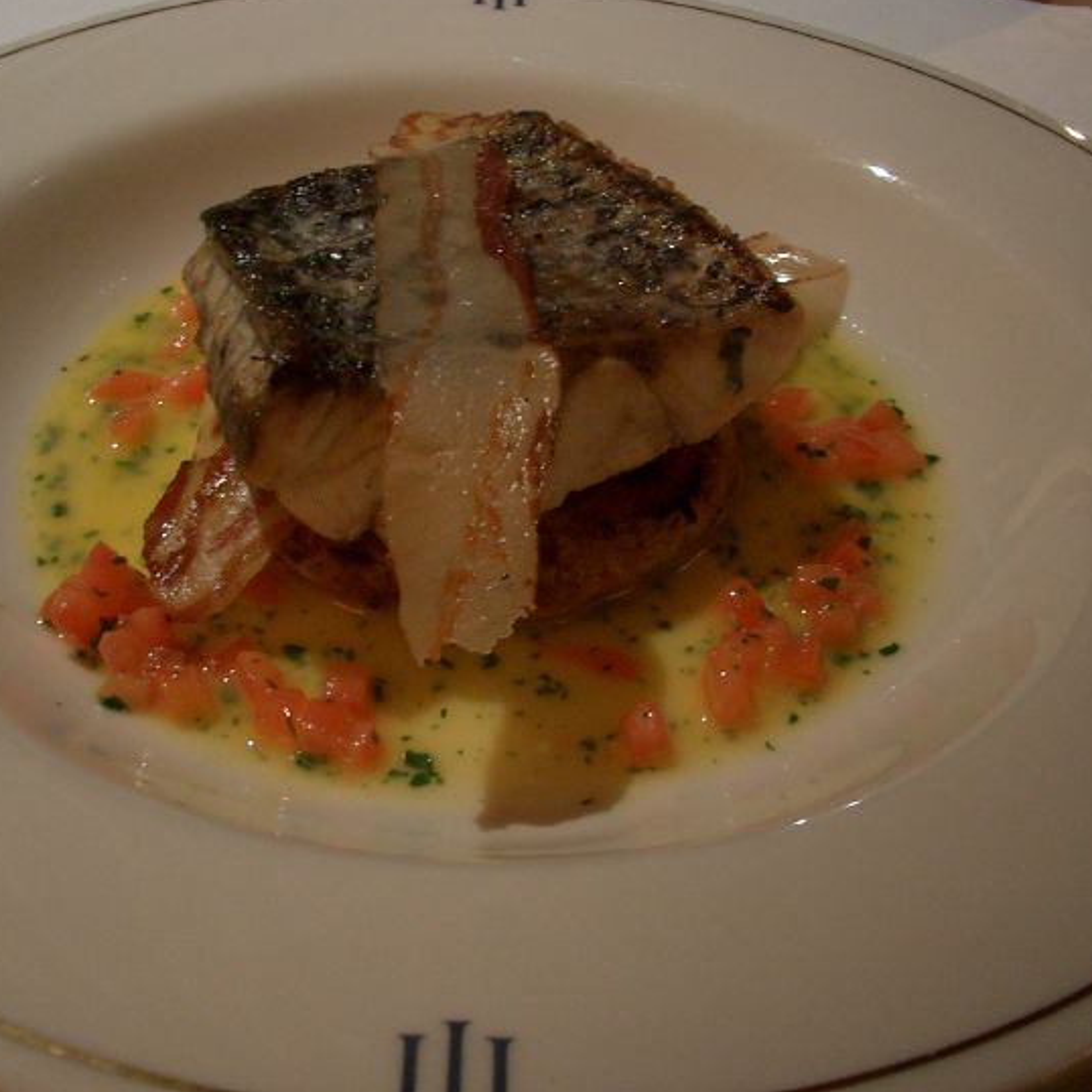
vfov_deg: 36.8
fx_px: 1642
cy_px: 532
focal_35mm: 46
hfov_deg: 36.7
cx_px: 473
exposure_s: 1/8
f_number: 2.6
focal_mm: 5.8
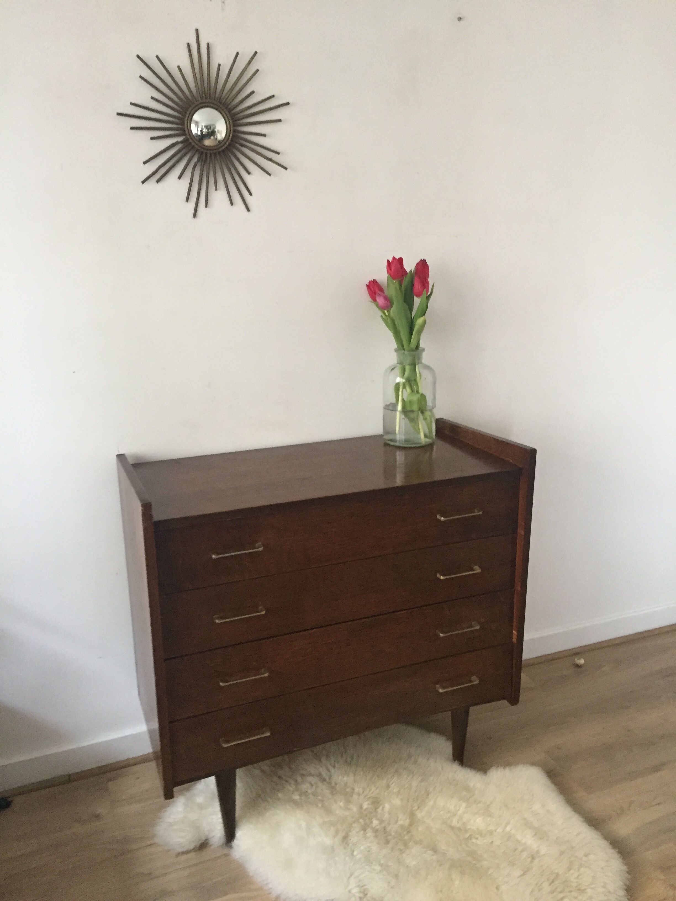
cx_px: 338
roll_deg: +2.4
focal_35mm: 29
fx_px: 755
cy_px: 450
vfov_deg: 61.7
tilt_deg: -16.1
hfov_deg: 48.2
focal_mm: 4.15
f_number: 2.2
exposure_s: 1/20
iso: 250
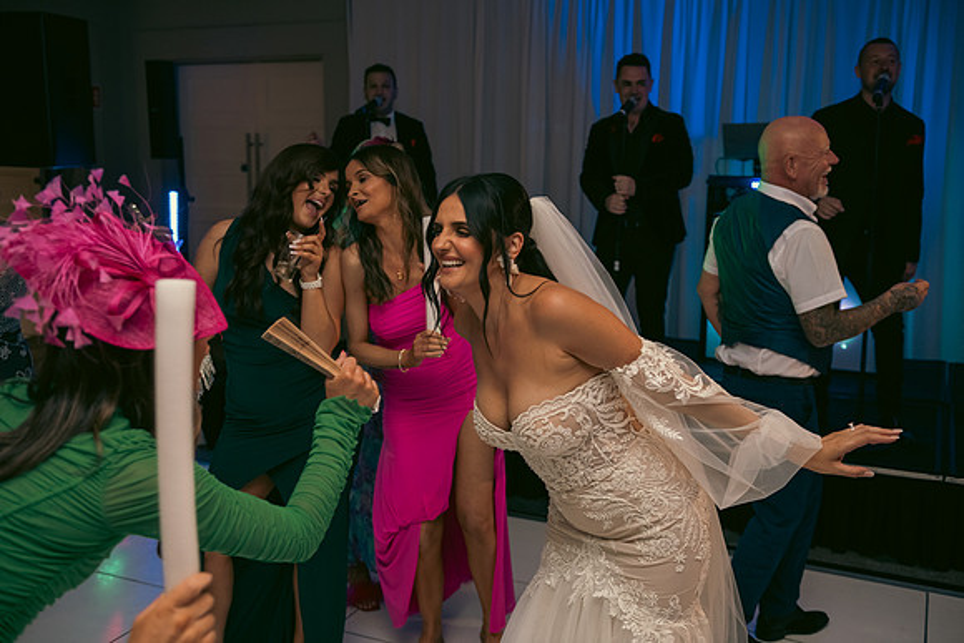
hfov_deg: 53.1
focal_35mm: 36
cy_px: 322
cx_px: 482
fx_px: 964
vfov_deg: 36.9
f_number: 3.5
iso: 800
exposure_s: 1/160
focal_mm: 36
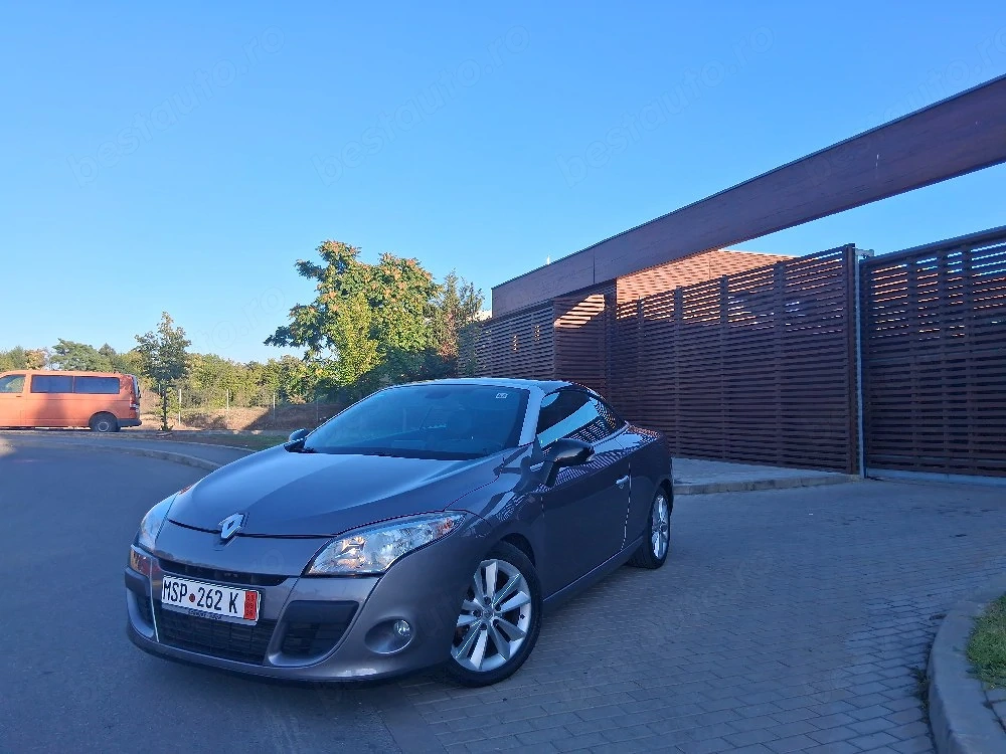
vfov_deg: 53.1
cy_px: 377
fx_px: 756
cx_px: 503
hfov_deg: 67.3
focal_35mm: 26
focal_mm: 3.98
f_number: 1.8
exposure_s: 1/312
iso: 25
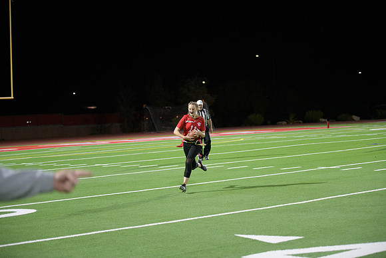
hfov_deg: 22.1
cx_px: 193
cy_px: 129
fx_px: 987
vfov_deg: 14.9
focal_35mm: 92
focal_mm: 92
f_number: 2.8
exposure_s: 1/640
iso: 4500
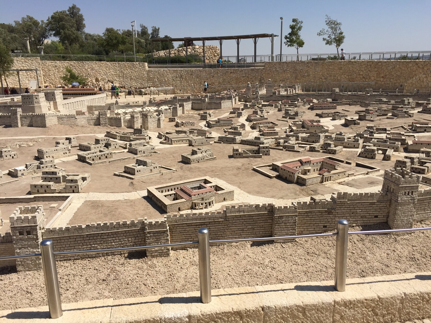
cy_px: 162
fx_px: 361
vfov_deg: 48.2
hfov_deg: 61.7
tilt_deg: -12.9
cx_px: 216
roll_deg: +0.4
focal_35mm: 29
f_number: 2.2
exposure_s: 1/3968
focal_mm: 4.15
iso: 32
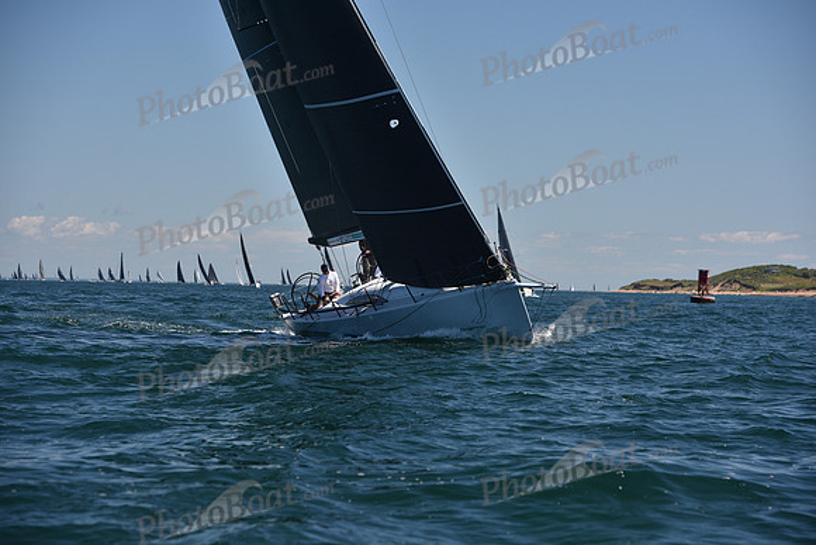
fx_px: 2630
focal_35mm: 116
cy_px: 272
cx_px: 408
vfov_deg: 11.8
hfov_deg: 17.6
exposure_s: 1/800
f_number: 5.6
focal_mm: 116
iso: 250
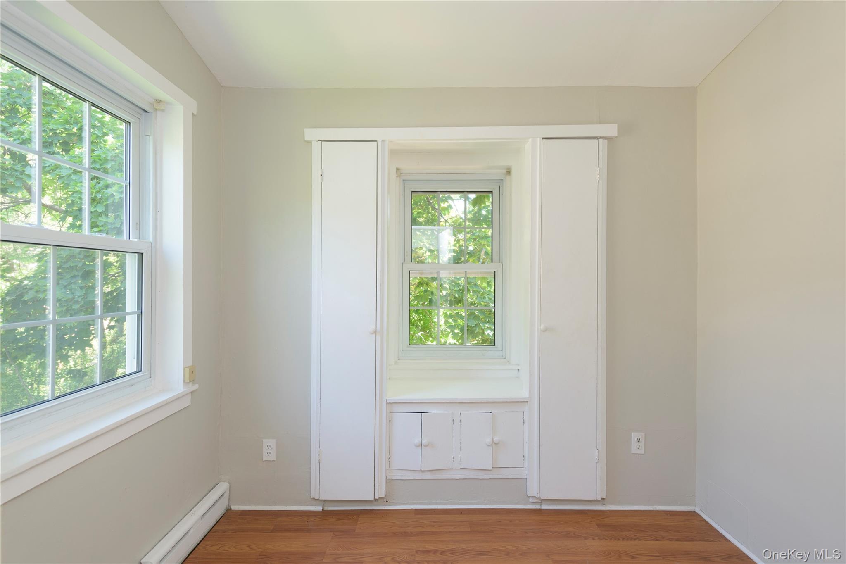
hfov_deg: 93.3
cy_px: 282
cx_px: 423
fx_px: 399
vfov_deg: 70.4
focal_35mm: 17
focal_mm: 17
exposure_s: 1/50
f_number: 4.5
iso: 250
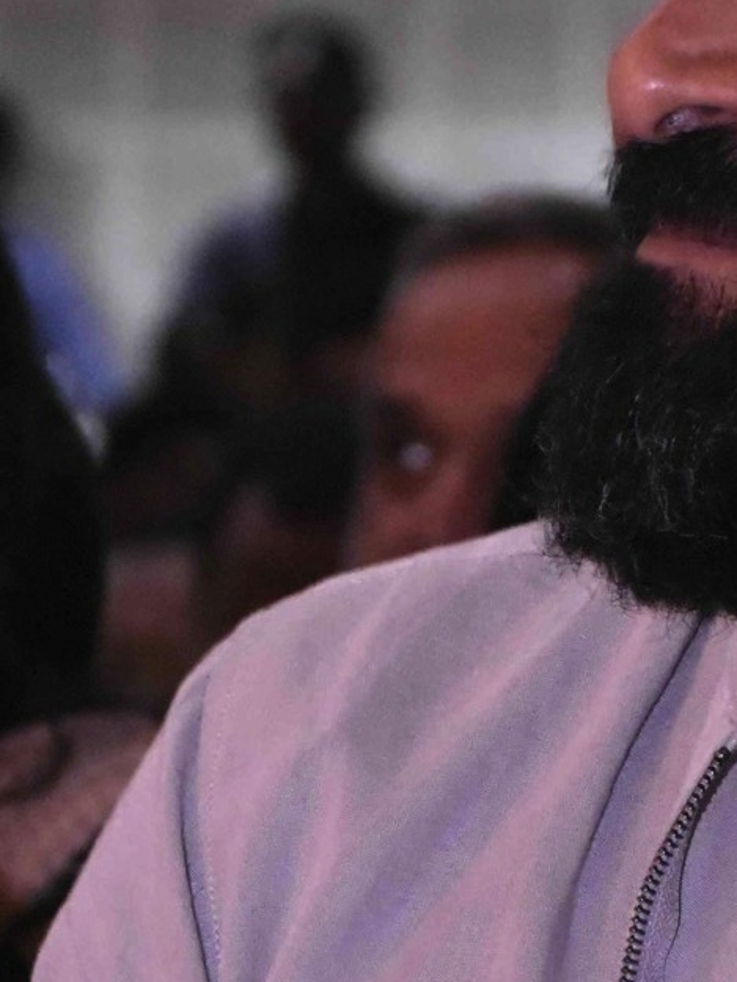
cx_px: 682
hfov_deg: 3.9
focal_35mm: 382
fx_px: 10855
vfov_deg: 5.2
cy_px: 545
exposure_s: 1/80
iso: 8000
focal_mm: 85
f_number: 5.3
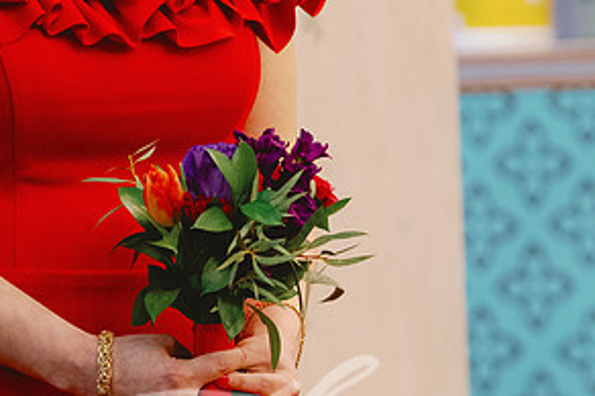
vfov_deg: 2.3
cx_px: 261
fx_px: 9856
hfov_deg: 3.5
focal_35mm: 597
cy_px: 240
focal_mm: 200
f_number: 4
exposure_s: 1/125
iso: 2500
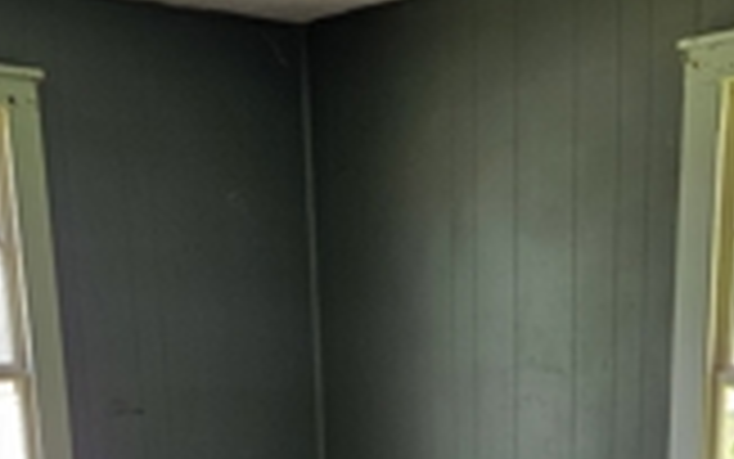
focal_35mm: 60
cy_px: 580
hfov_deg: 33.9
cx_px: 414
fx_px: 1201
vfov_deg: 20.0
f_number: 1.8
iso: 125
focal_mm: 5.4
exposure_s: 1/180
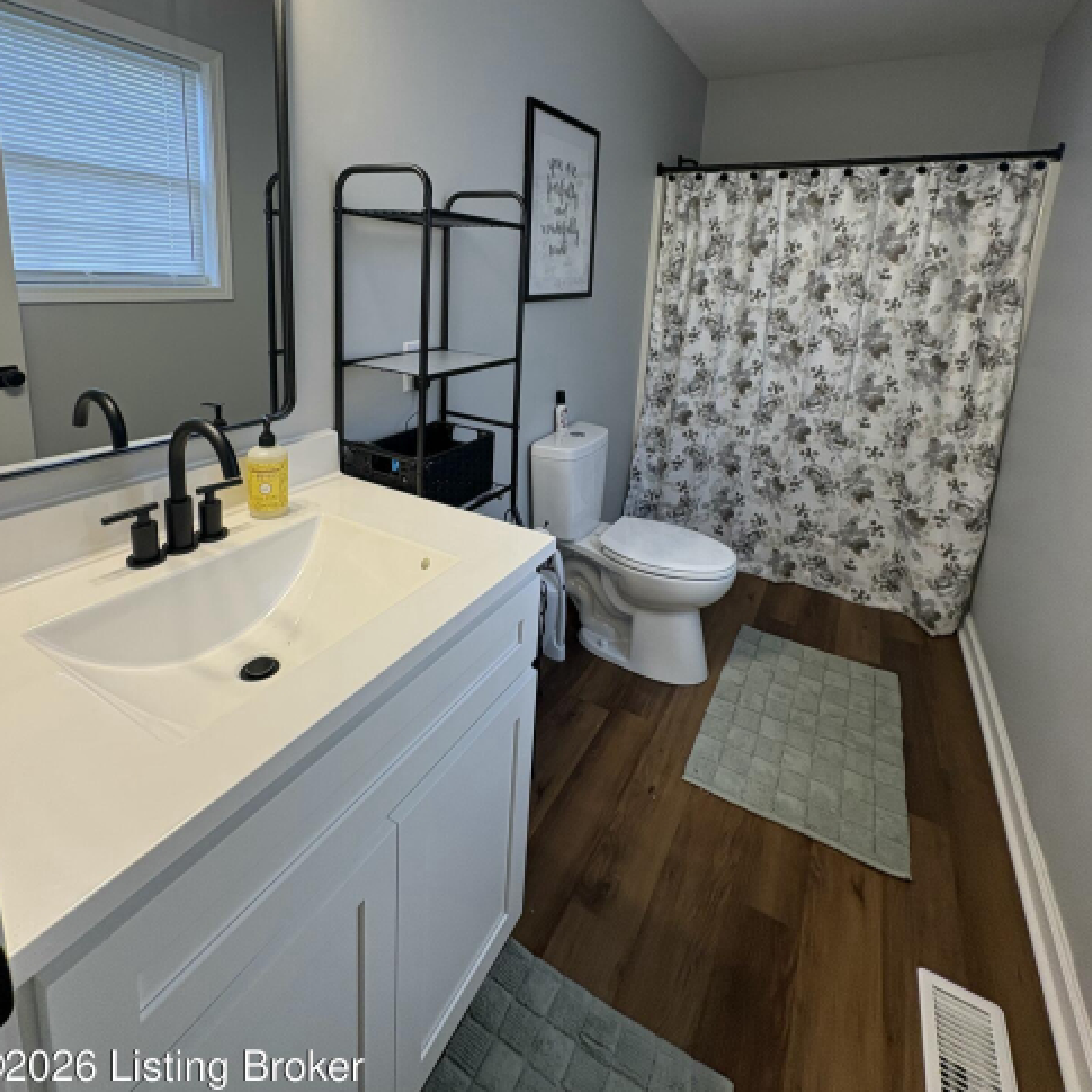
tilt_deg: -9.5
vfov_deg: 81.7
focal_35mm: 17
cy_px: 384
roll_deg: -3.0
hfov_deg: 83.9
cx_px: 531
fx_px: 607
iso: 125
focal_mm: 2.22
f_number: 2.2
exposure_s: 1/99
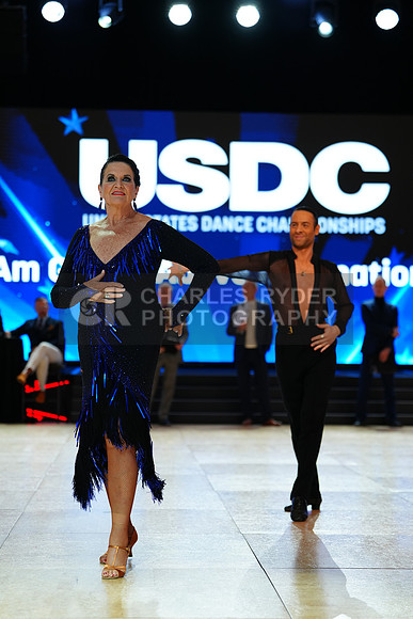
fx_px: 1479
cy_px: 310
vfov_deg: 23.6
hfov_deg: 15.9
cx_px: 206
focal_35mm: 86
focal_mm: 86
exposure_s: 1/400
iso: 640
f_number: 2.8
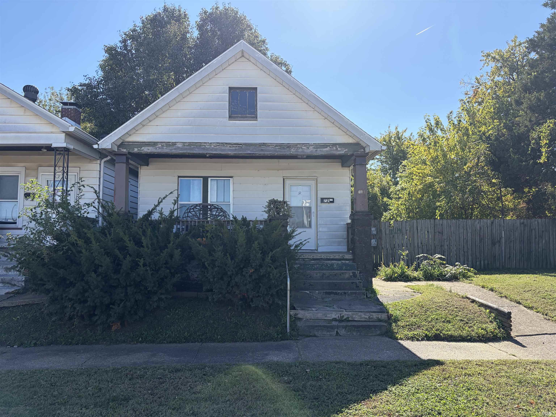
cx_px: 278
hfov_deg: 67.3
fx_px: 418
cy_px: 208
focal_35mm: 26
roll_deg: +0.3
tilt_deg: +5.6
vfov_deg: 53.1
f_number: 1.6
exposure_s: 1/2364
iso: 64
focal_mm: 5.96
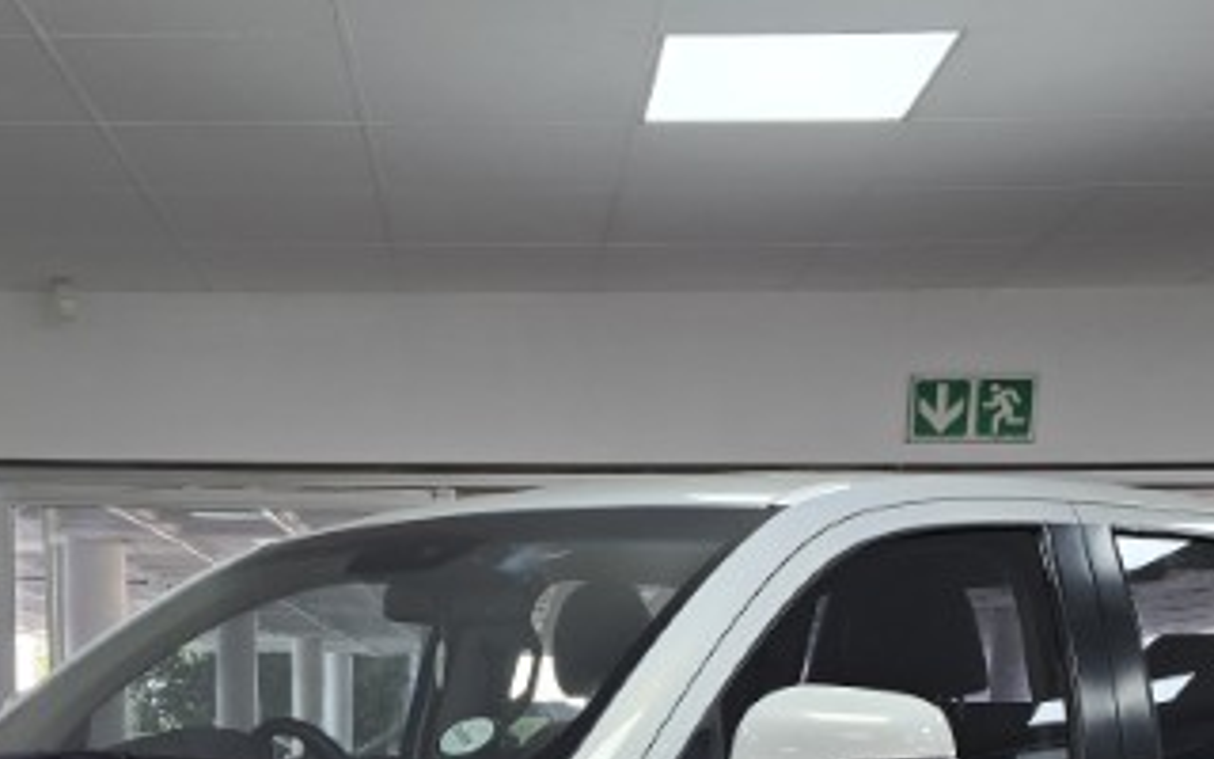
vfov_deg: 19.2
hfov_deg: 33.2
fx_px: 2018
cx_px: 395
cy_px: 1066
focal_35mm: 61
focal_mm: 6.3
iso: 50
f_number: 1.7
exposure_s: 1/100
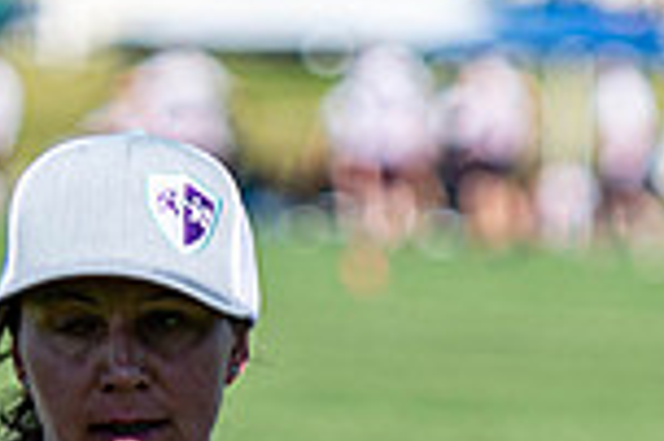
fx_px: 19438
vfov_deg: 1.3
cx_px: 177
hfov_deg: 2.0
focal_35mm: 1055
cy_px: 776
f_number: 3.2
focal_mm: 125
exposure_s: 1/1250
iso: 100
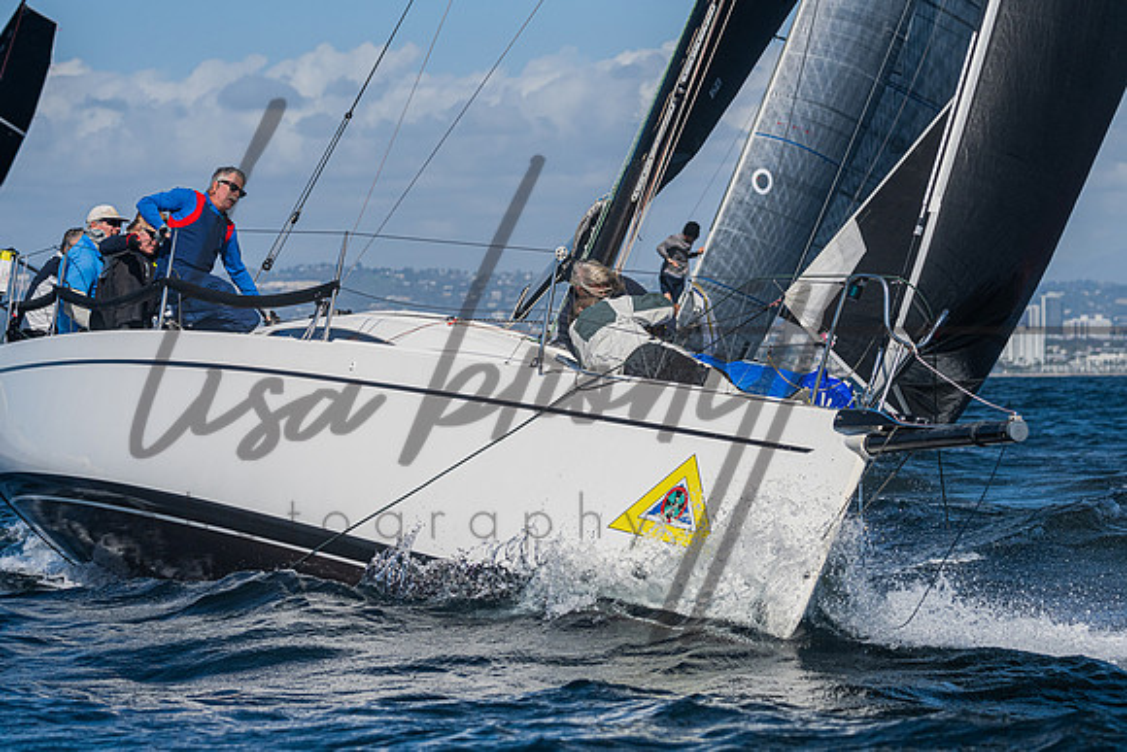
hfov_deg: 12.9
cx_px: 600
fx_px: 4969
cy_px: 389
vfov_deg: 8.7
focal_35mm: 159
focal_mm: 145
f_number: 6.3
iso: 400
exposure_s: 1/8000
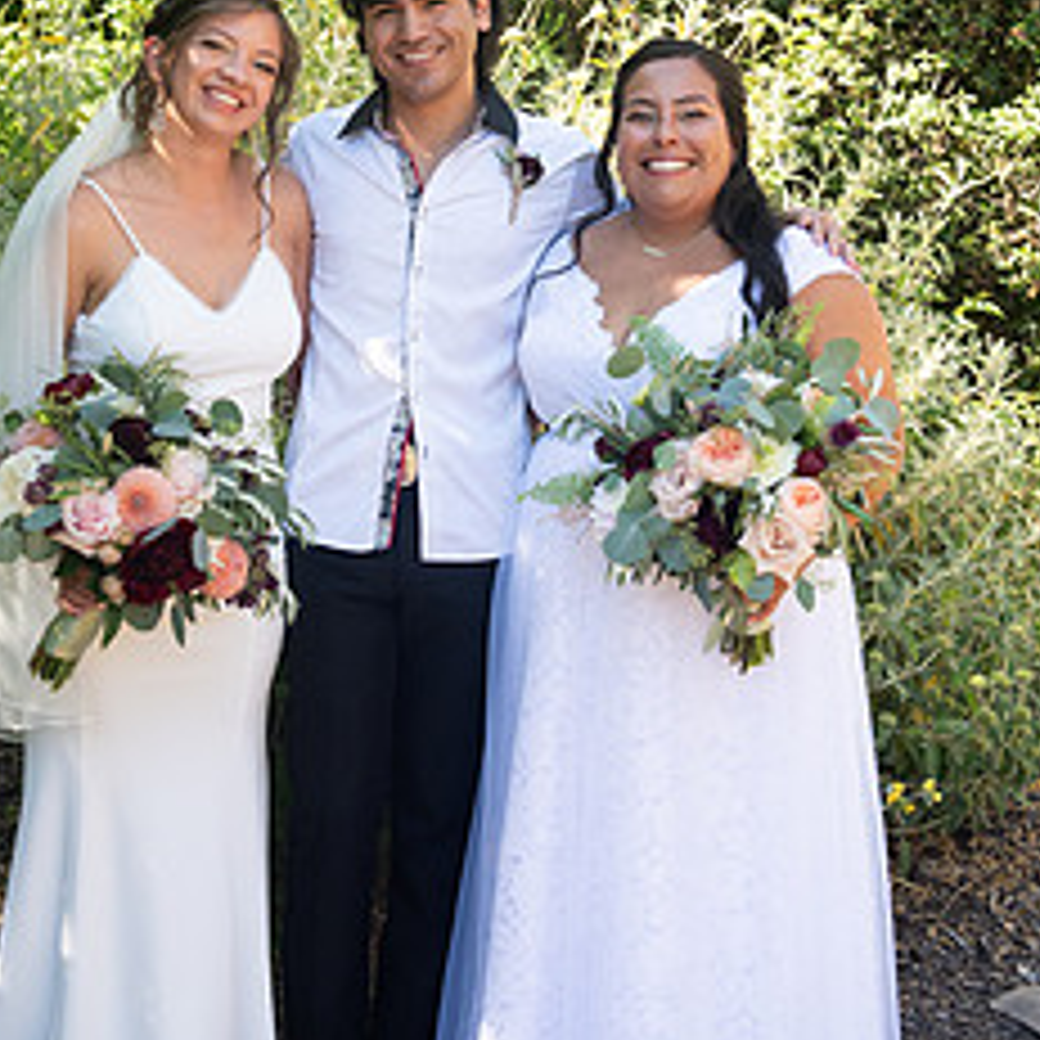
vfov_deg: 27.1
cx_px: 455
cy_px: 342
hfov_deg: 27.3
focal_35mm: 63
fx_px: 2141
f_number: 4.5
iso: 640
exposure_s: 1/500
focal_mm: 38
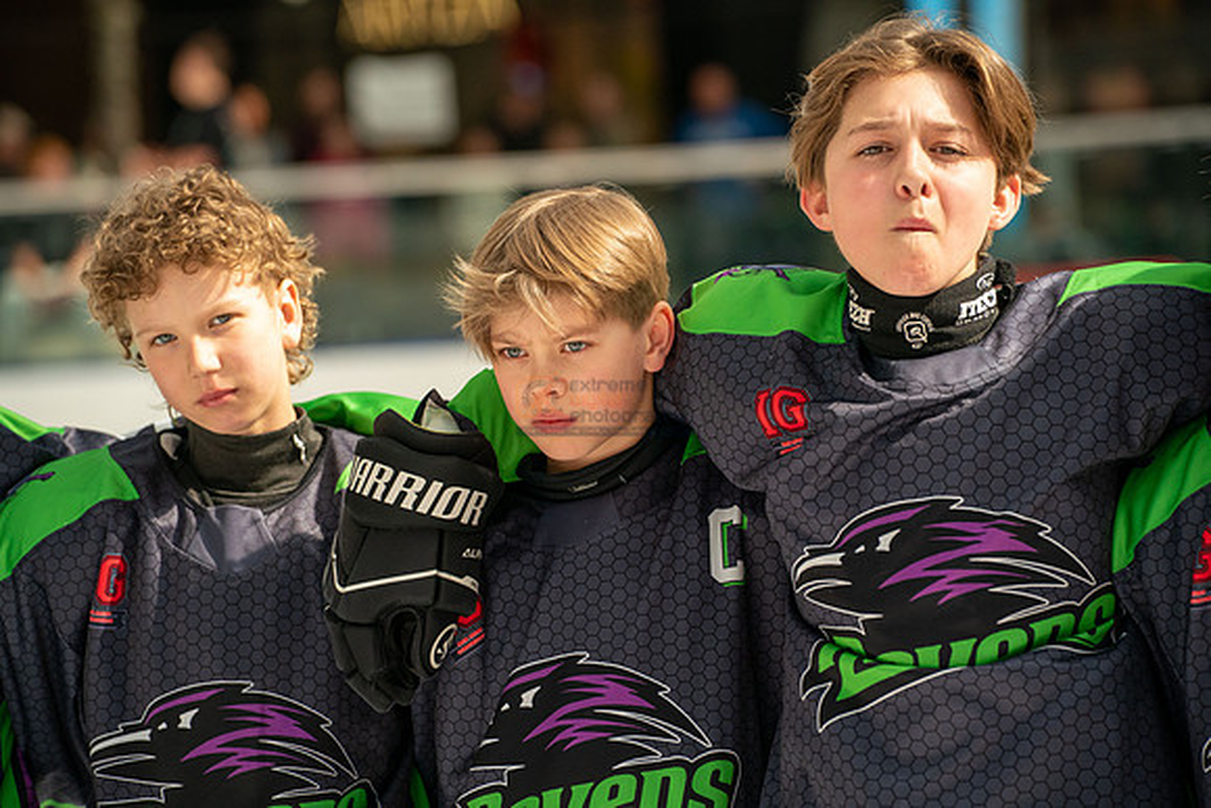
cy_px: 404
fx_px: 5047
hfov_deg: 13.7
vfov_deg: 9.2
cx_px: 606
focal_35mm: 150
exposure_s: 1/2500
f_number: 4
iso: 2000
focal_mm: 150
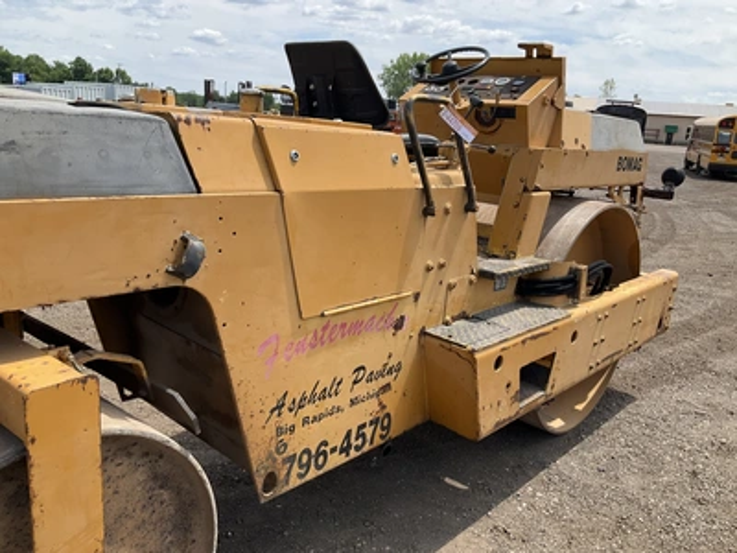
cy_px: 276
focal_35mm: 29
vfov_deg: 48.2
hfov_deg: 61.7
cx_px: 368
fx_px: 617
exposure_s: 1/1015
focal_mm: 3
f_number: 1.8
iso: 25
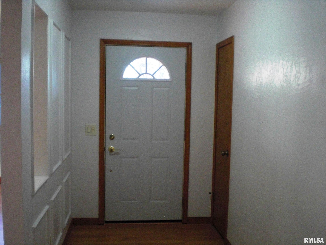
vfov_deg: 37.7
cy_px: 122
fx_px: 358
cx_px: 163
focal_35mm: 38
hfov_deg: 49.0
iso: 400
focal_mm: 6.3
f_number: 3.1
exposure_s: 1/80
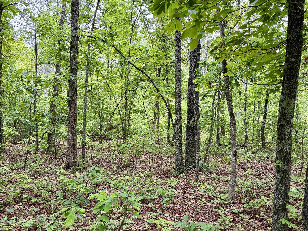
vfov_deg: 53.1
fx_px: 231
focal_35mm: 26
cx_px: 154
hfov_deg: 67.3
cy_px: 116
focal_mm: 5.96
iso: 100
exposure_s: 1/147
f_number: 1.6
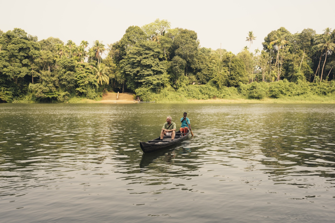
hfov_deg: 61.9
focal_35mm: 30
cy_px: 112
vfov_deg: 43.6
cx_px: 168
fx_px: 279
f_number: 6.3
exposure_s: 1/125
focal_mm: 30
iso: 100
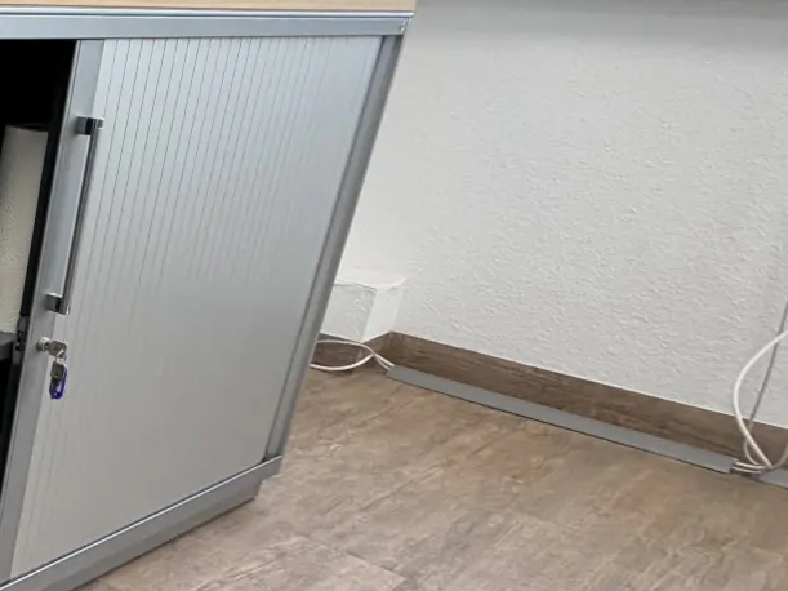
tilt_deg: -21.8
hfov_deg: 30.3
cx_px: -316
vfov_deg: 32.4
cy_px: 417
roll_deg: +0.1
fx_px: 1001
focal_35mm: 44
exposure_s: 1/100
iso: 125
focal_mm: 2.22
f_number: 2.2
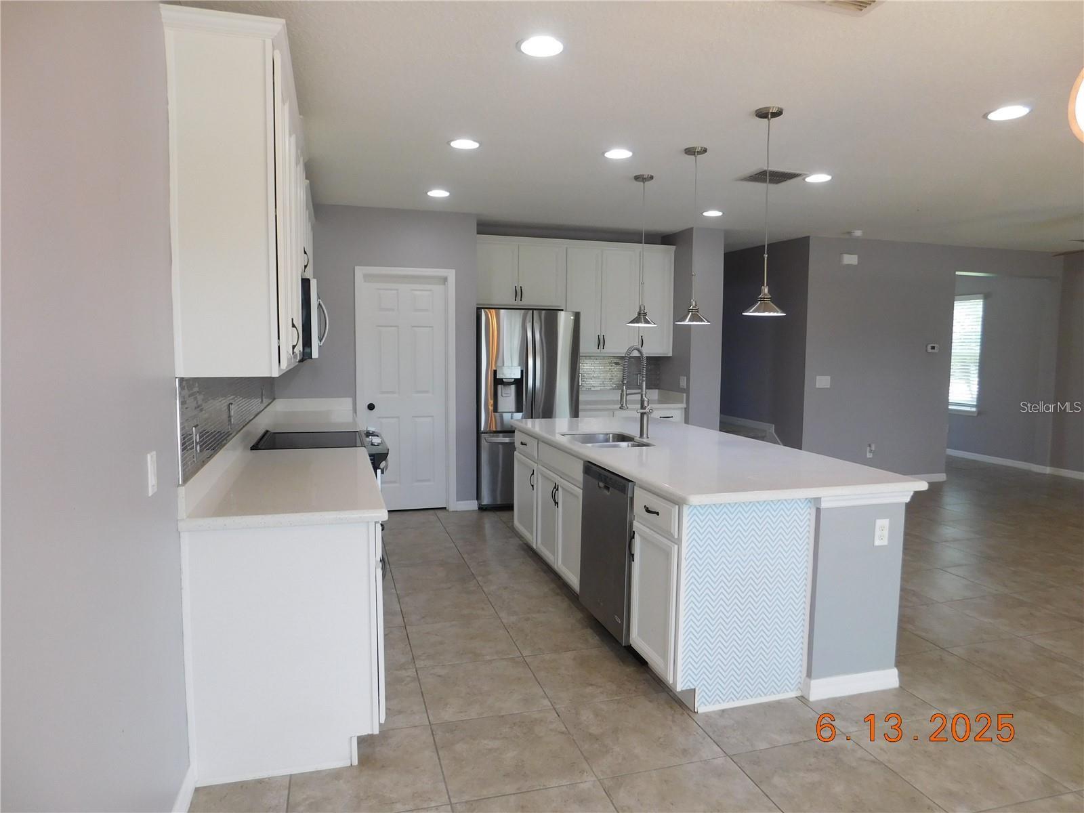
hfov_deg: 73.9
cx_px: 542
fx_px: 720
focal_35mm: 23
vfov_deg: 58.9
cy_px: 406
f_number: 3
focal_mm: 4
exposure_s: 1/60
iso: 125
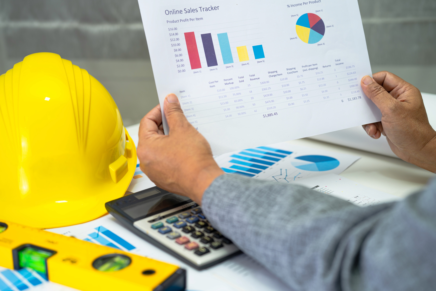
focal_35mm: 50
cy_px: 146
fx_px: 606
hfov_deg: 39.6
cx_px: 218
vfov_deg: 27.0
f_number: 2.5
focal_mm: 50
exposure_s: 1/60
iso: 100
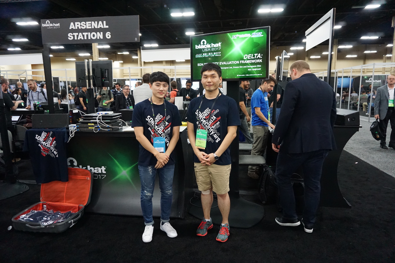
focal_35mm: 24
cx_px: 198
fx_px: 263
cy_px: 132
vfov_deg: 53.1
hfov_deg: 73.7
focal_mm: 16
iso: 3200
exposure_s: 1/160
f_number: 3.5
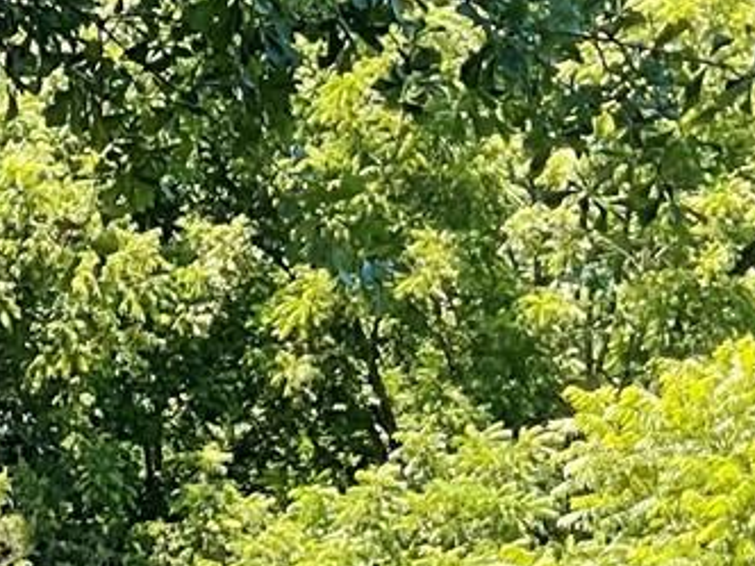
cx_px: -594
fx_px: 3904
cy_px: 1321
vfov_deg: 7.8
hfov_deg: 10.4
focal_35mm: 179
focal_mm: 3
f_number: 1.8
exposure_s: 1/148
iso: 16
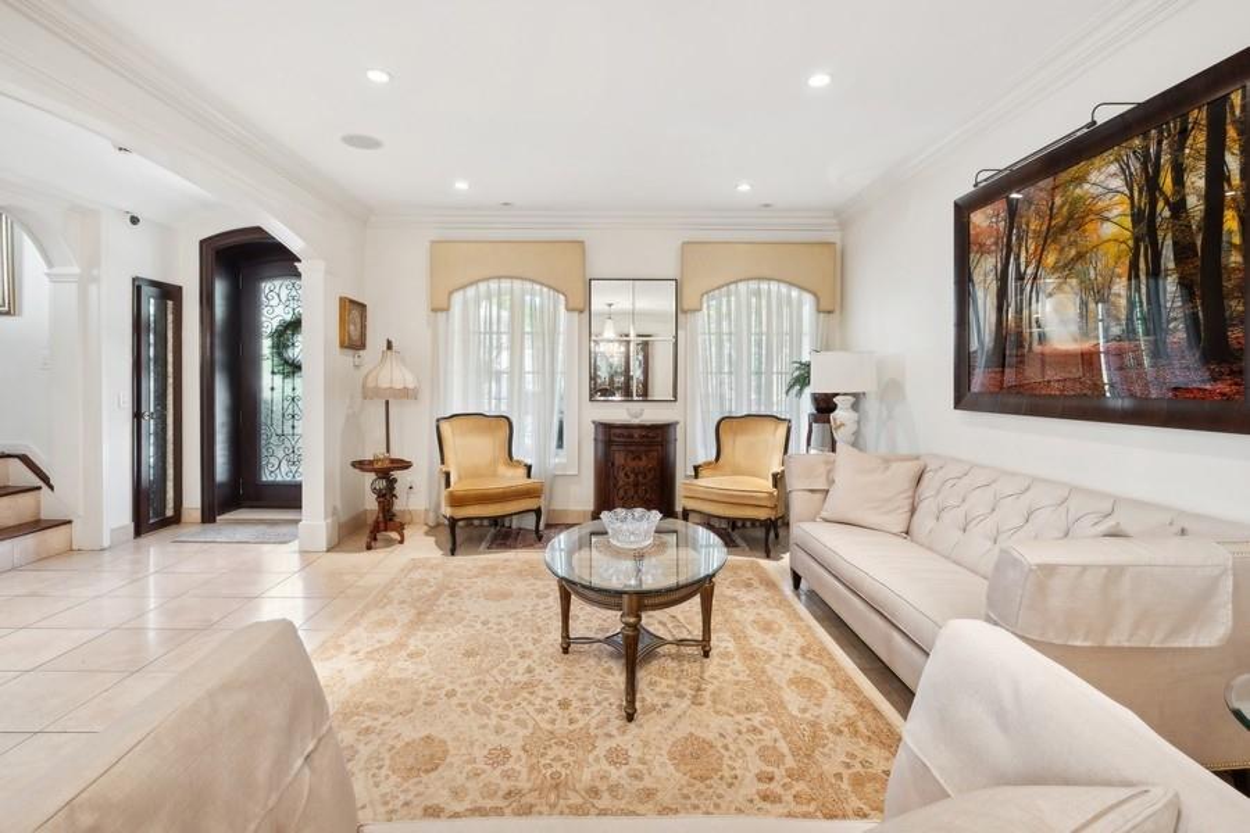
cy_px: 416
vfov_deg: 70.4
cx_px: 625
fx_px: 590
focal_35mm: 17
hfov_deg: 93.3
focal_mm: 11
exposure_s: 1/6
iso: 320
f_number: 8
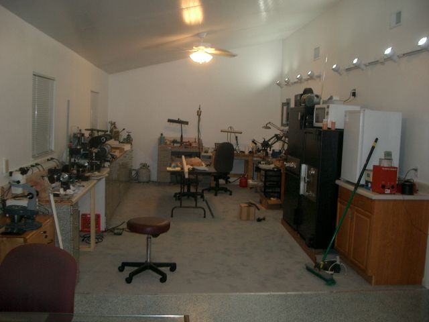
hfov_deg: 52.6
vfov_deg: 40.7
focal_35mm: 35
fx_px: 434
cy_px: 161
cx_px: 214
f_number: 2.6
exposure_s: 1/40
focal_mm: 5.8
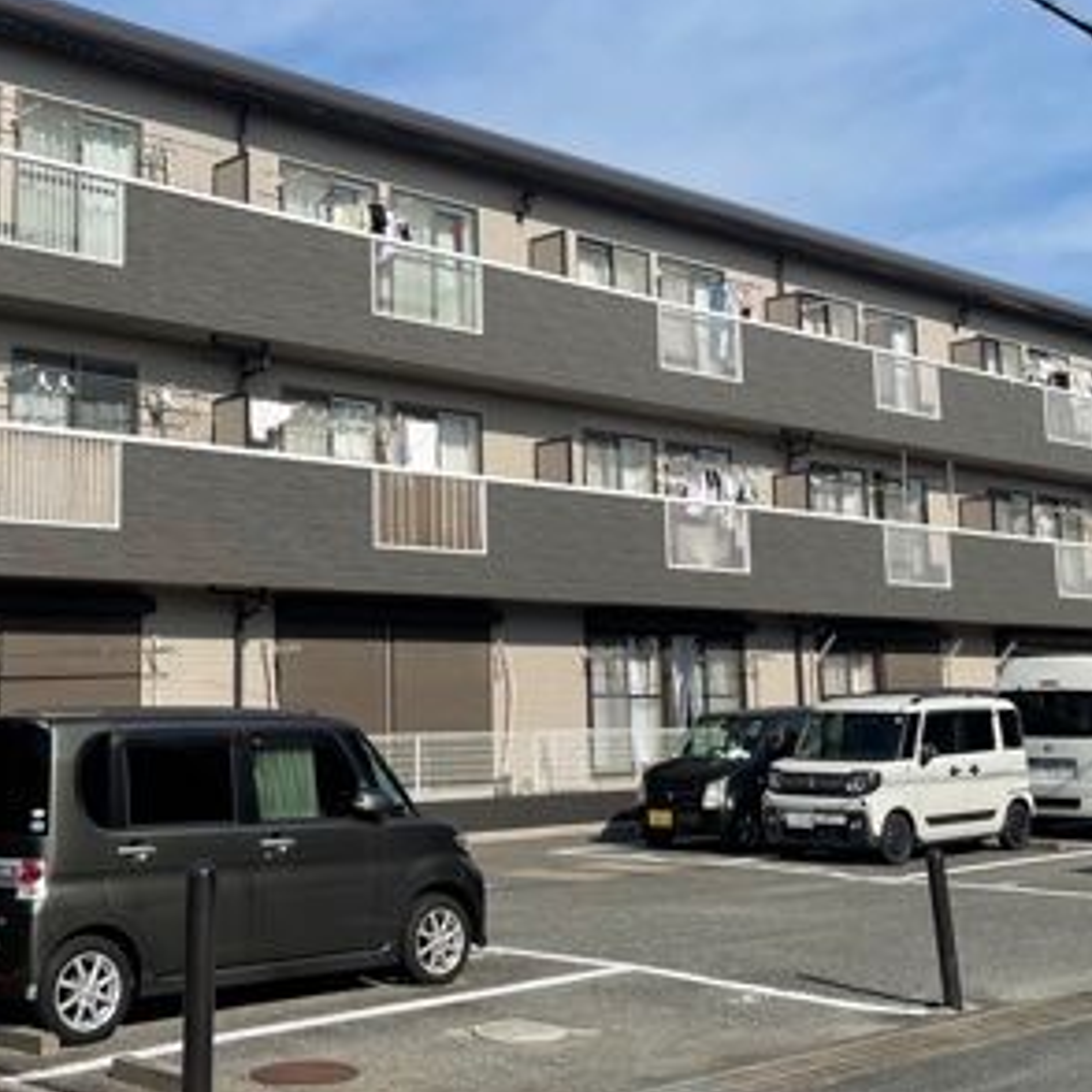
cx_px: 453
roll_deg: +0.6
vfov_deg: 33.8
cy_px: 401
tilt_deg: +10.1
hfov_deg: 33.9
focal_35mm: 50
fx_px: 1785
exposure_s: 1/4651
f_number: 1.6
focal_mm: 4.2
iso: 32
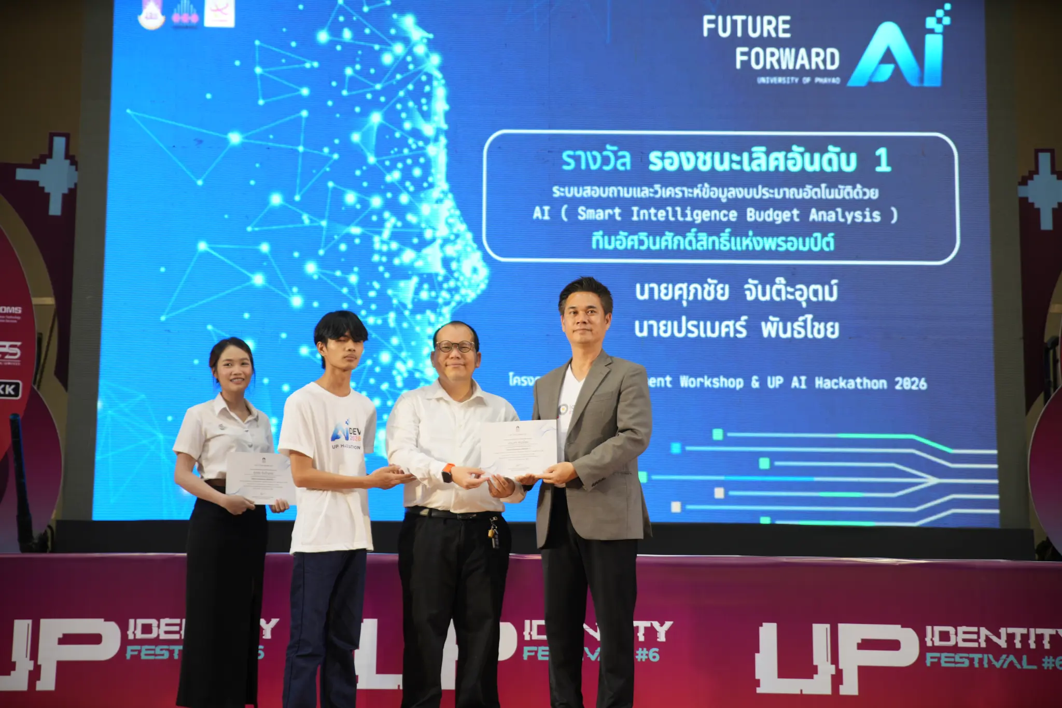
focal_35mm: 70
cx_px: 531
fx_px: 2065
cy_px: 354
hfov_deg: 28.8
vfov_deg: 19.5
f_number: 2.8
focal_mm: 70
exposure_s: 1/100
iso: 200
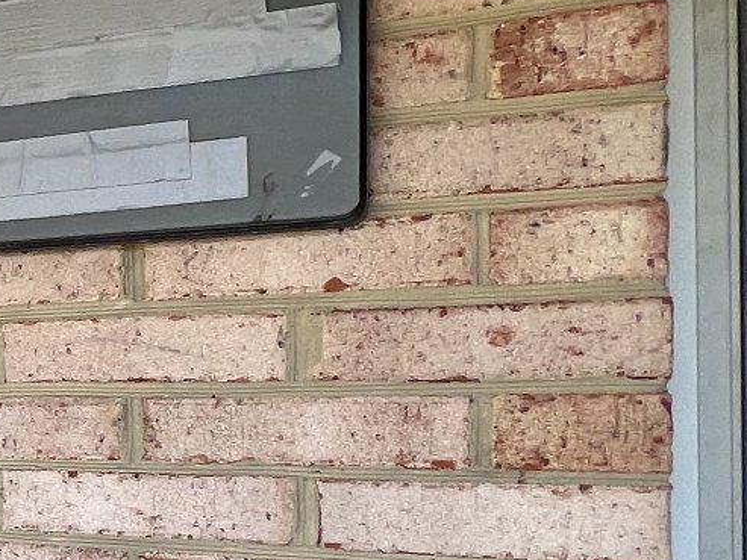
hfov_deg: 20.6
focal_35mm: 54
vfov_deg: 26.8
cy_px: 401
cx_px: -676
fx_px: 1166
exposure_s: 1/99
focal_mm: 1.57
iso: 40
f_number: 1.8
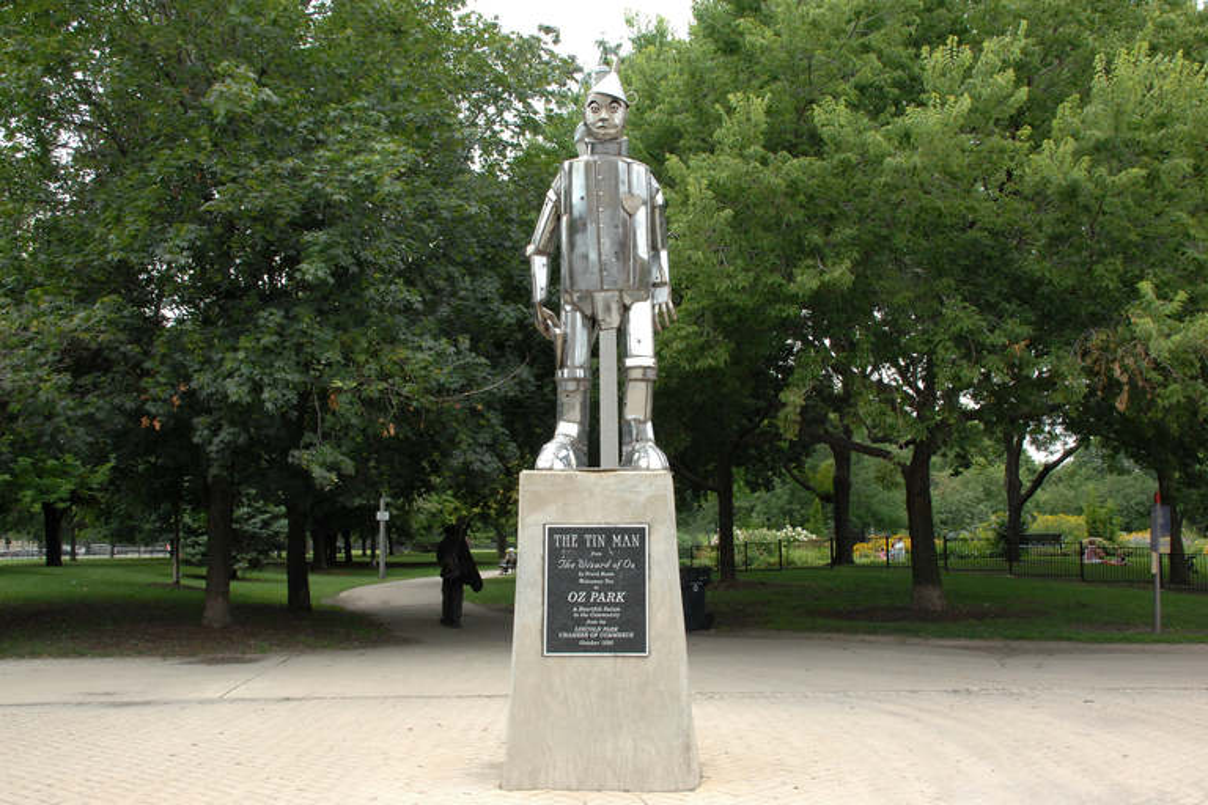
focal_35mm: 36
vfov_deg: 36.9
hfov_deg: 53.1
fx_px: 1208
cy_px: 402
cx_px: 604
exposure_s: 1/250
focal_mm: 24
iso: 800
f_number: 10
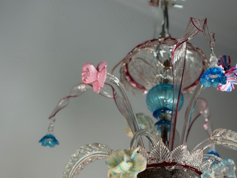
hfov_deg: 32.6
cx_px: 141
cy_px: 106
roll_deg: -2.6
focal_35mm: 59
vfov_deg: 24.8
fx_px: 404
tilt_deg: +30.0
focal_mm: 6.76
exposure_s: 1/50
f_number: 1.78
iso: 160
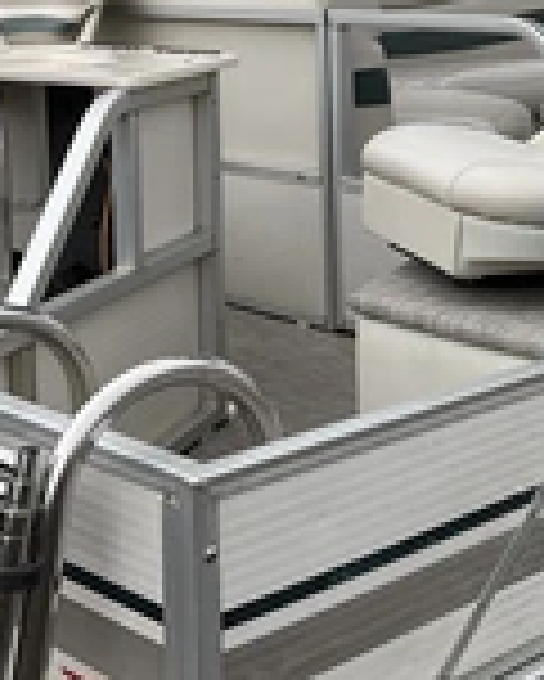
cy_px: 104
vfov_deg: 24.8
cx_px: 553
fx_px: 1508
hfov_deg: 19.8
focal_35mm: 75
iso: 25
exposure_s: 1/1098
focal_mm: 3
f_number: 1.8
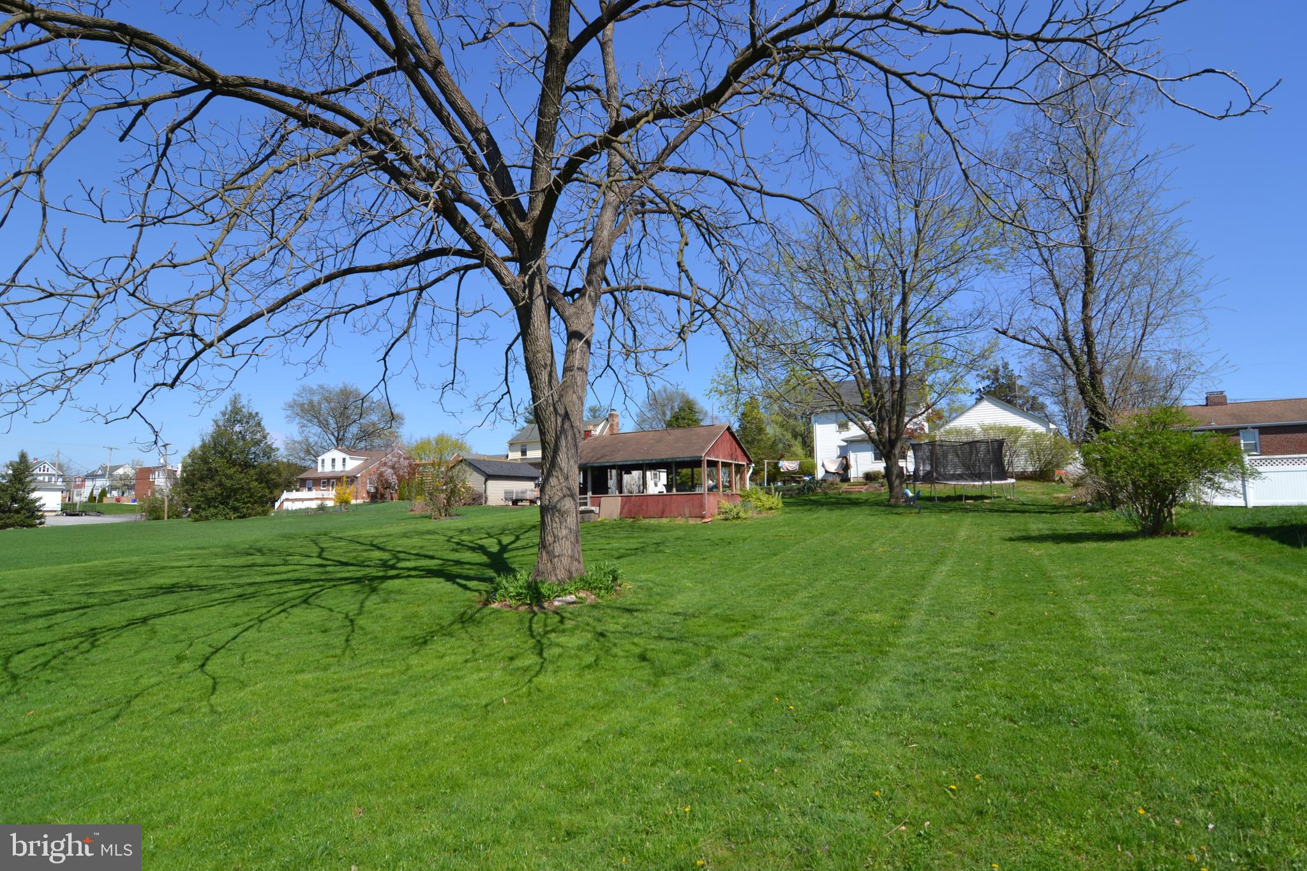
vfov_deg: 72.0
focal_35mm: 16
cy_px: 436
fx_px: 599
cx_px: 654
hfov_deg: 95.0
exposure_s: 1/200
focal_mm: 11
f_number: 7.1
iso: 100
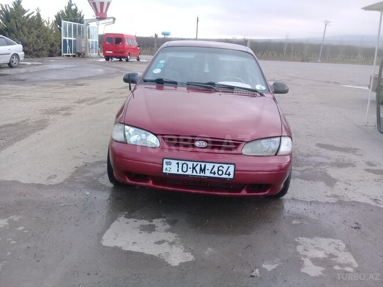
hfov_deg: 58.4
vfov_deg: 45.4
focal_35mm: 31
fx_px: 343
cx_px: 192
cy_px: 144
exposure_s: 1/140
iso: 50
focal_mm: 3.3
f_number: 2.2
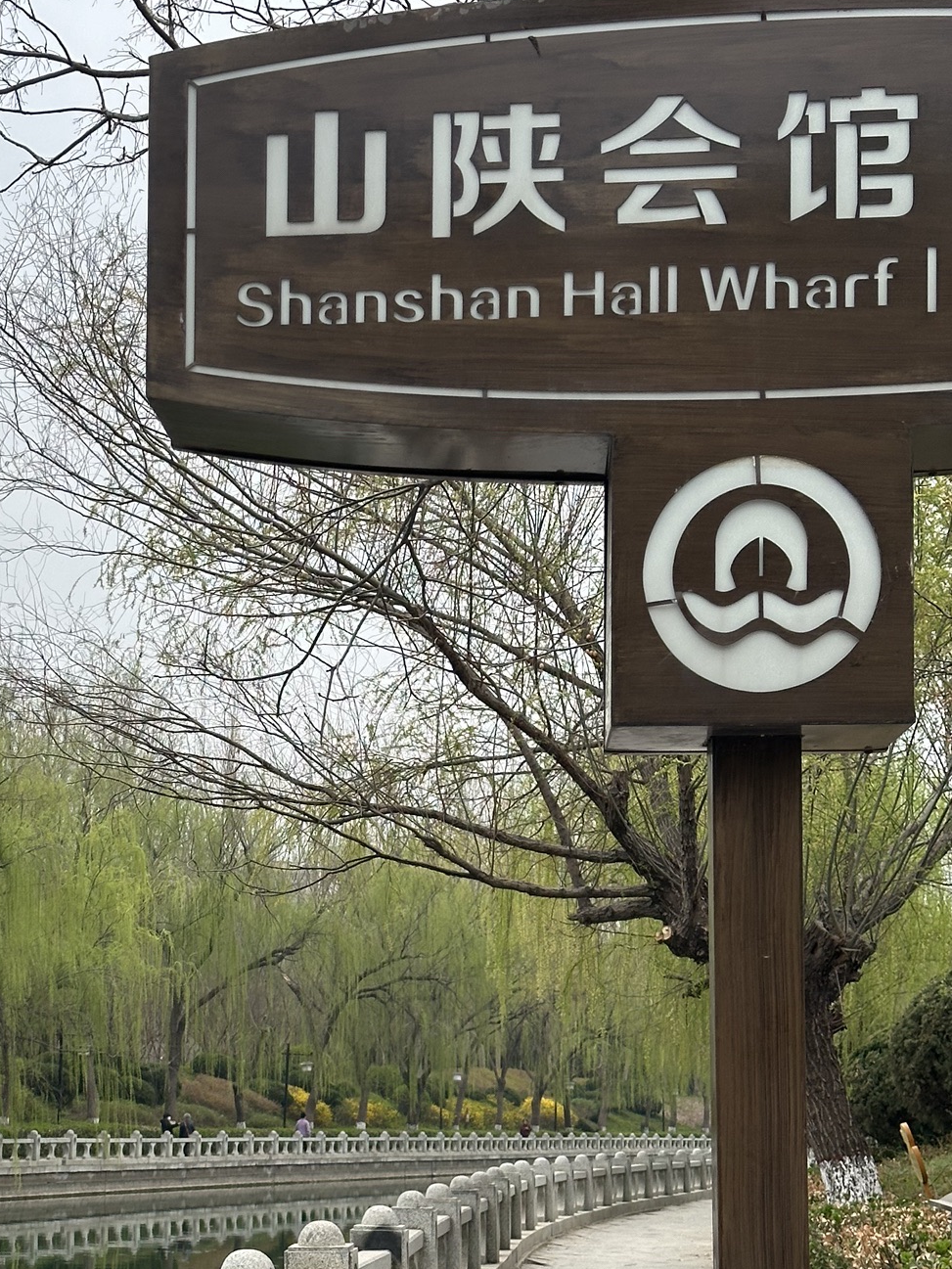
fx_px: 2713
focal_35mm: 74
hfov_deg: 19.7
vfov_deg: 26.2
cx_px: 224
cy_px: 858
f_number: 1.78
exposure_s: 1/1242
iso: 64
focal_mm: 6.86
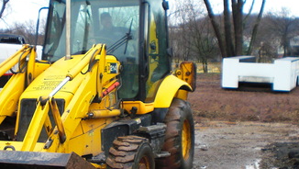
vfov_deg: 17.5
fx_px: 548
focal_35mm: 69
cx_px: 103
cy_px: 101
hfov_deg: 30.3
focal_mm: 6.3
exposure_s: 1/125
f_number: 3.1
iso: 100
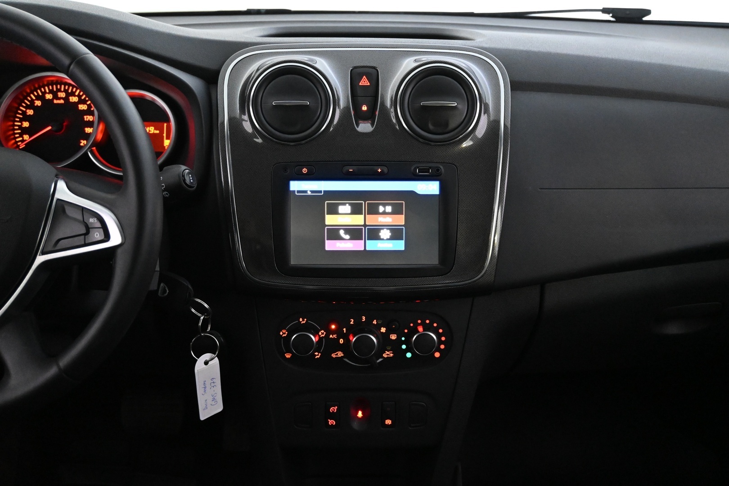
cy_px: 243
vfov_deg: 35.5
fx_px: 759
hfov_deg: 51.3
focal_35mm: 38
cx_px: 364
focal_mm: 25
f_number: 4.2
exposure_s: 1/40
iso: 6400
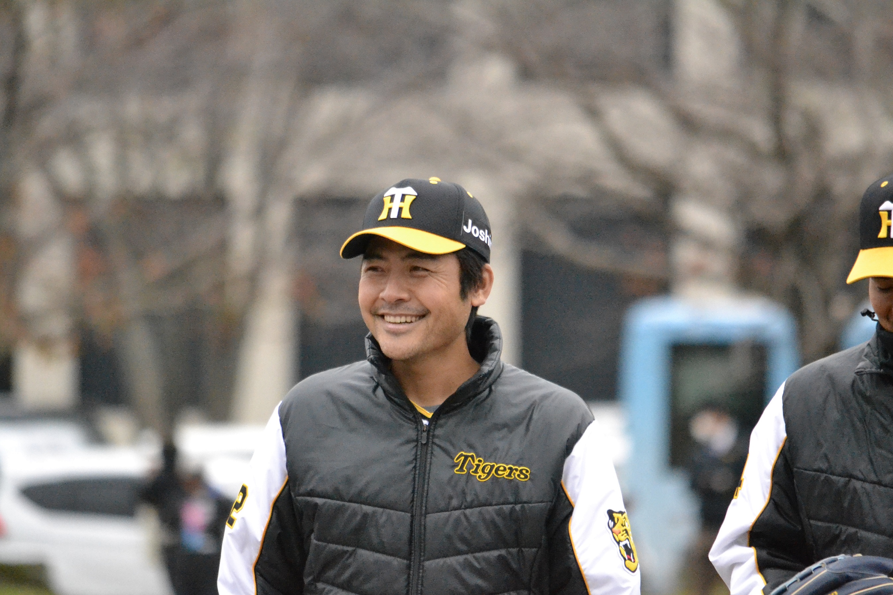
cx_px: 446
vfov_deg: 3.1
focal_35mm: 450
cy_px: 298
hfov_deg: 4.6
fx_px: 11161
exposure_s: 1/2000
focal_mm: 300
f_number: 5.6
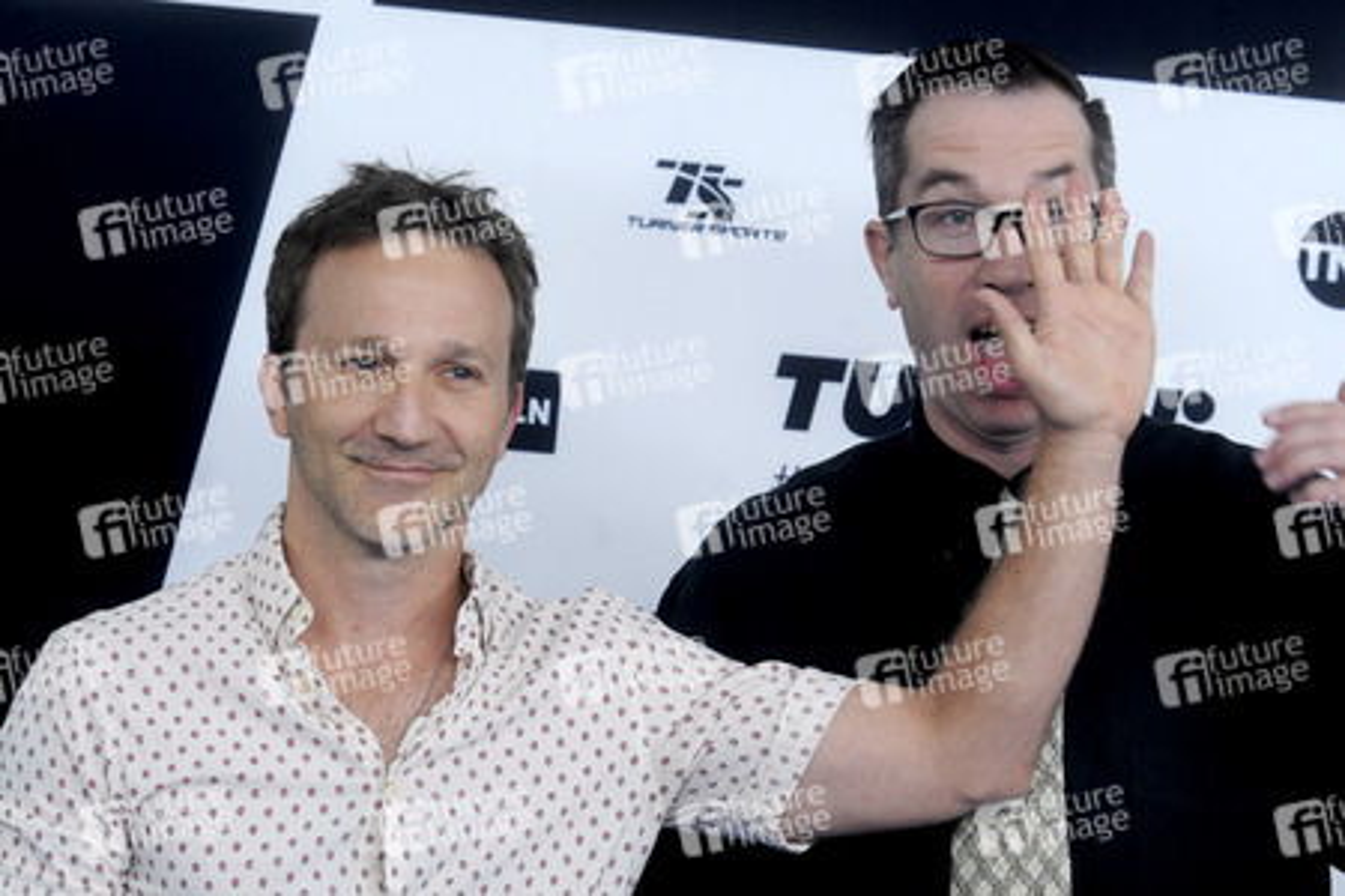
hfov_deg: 19.5
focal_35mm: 105
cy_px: 448
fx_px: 3923
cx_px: 672
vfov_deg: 13.0
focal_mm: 105
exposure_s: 1/160
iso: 640
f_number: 6.3
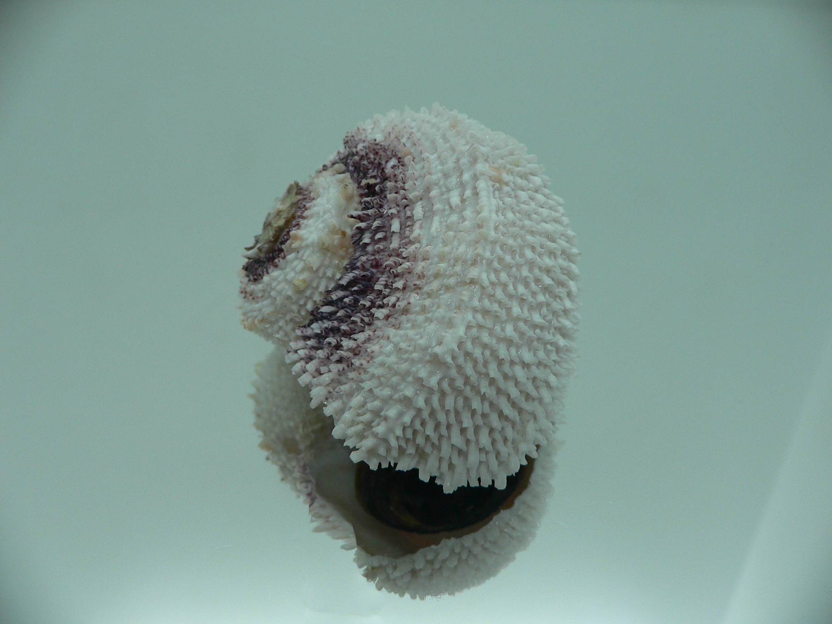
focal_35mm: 35
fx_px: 841
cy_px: 312
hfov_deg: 52.6
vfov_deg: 40.7
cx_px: 416
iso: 80
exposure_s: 1/80
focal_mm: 4.6
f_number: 2.8
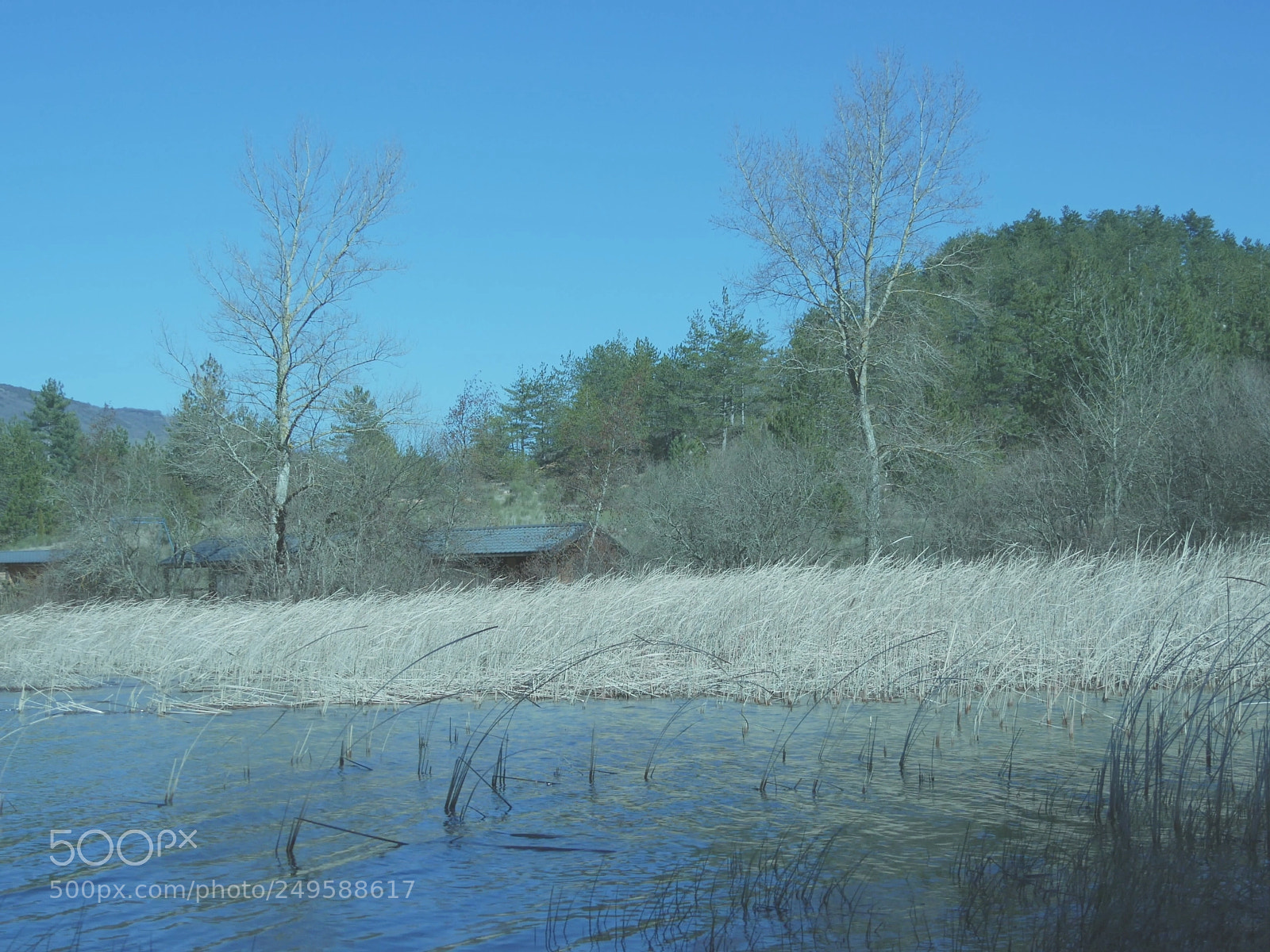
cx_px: 635
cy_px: 476
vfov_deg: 30.3
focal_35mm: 48
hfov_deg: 39.7
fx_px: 1761
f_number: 3.8
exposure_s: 1/3200
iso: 200
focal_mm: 19
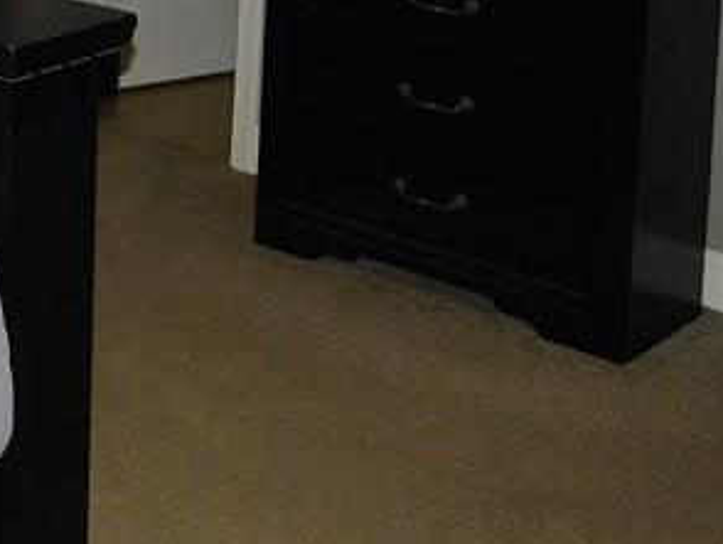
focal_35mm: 80
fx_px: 1672
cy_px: -258
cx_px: -17
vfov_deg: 16.8
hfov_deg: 23.3
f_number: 3
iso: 200
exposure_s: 1/30
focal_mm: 4
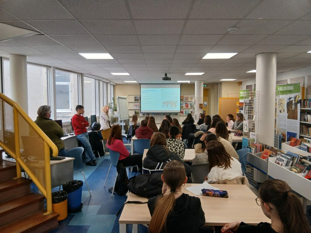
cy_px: 116
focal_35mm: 26
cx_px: 156
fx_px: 234
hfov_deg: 67.3
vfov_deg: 53.1
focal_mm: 3.98
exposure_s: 1/50
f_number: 1.8
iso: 80
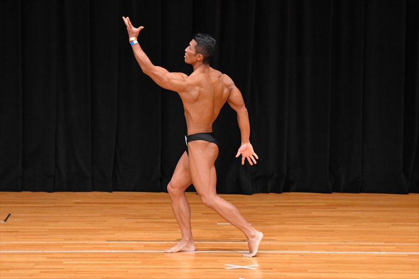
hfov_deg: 7.6
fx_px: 3141
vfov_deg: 5.1
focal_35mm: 270
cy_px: 140
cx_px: 210
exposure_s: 1/400
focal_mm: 180
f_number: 5.6
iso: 4000
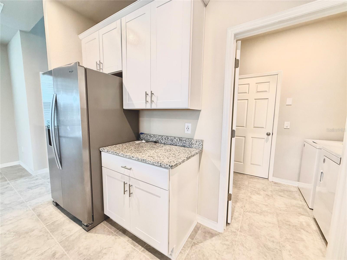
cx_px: 174
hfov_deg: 102.1
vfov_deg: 85.7
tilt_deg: -6.2
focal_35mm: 14
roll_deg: -1.1
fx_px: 140
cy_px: 130
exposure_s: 1/60
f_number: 2.2
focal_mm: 2.22
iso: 250
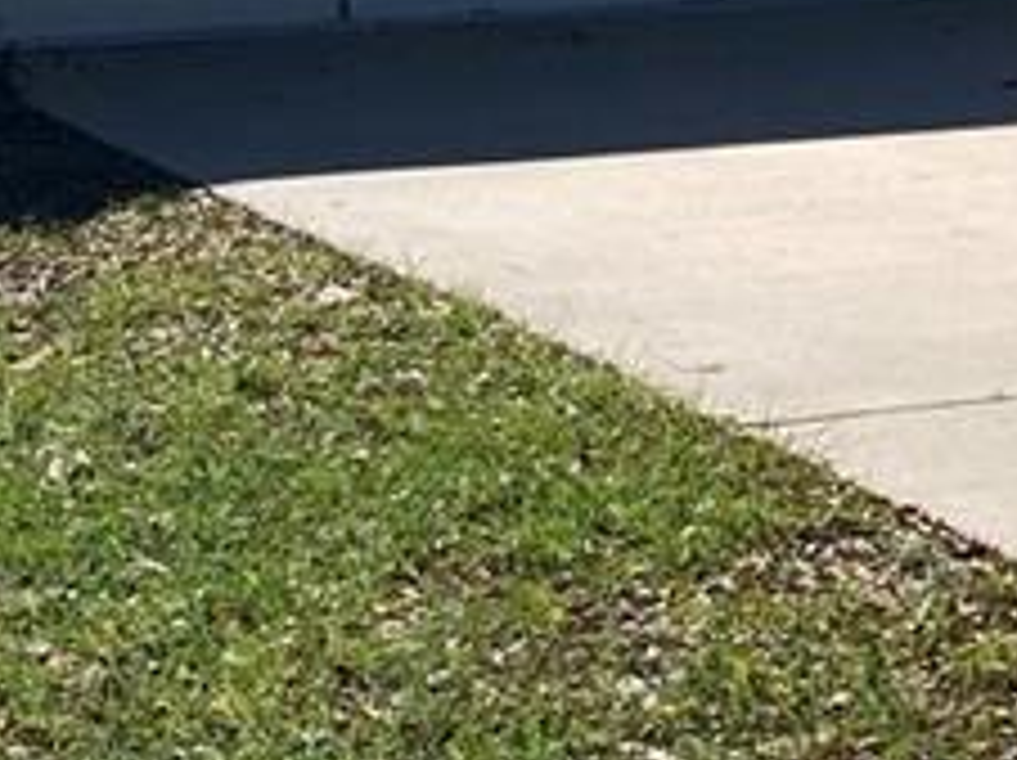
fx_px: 4373
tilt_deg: -7.8
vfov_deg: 9.9
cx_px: 1300
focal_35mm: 149
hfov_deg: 12.9
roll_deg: +1.1
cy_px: 324
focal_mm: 3.99
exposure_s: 1/2667
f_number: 1.8
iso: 20
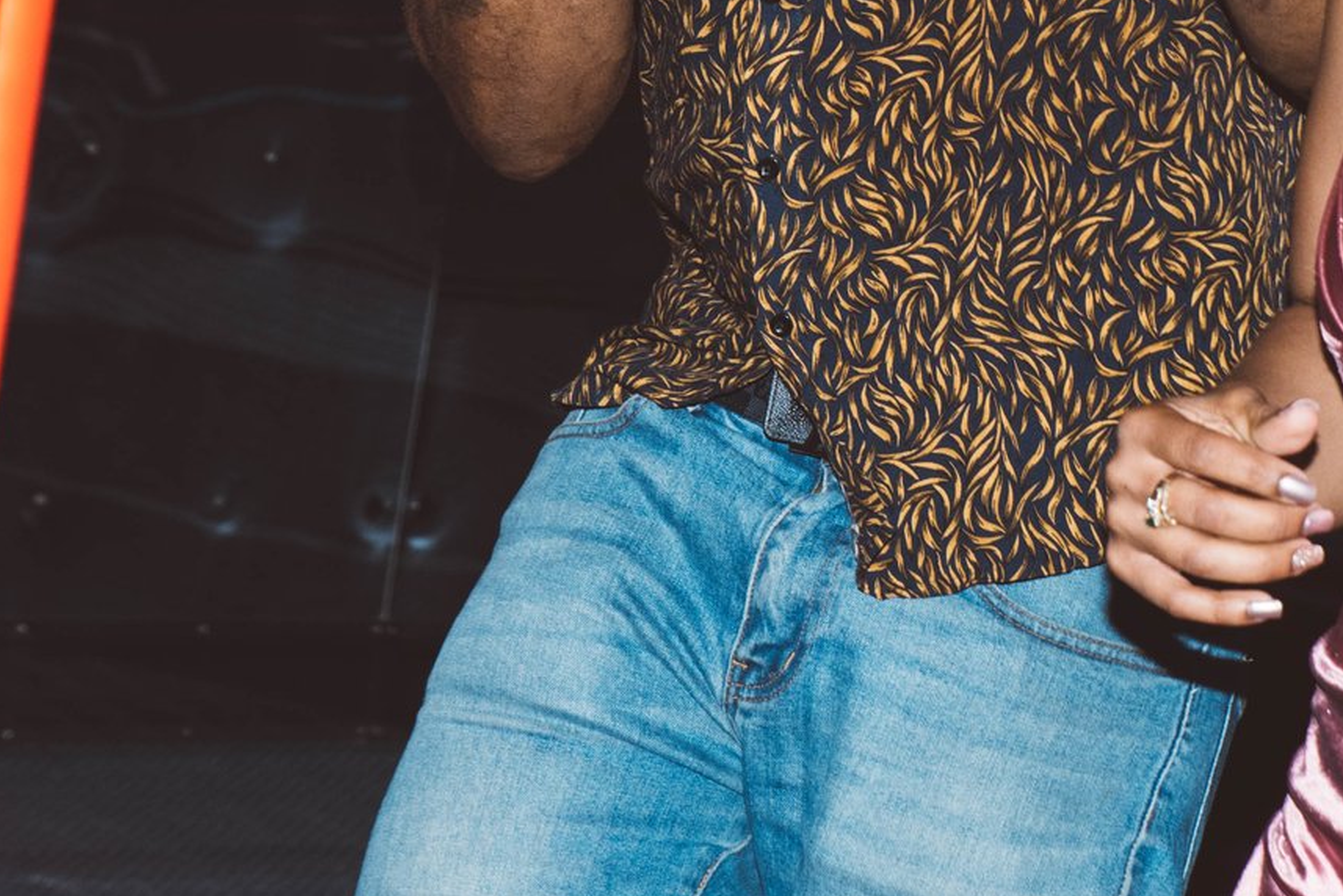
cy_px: -399
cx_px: 810
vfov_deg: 7.7
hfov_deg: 11.7
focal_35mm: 176
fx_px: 6568
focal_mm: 52
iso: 200
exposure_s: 1/160
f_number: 5.6
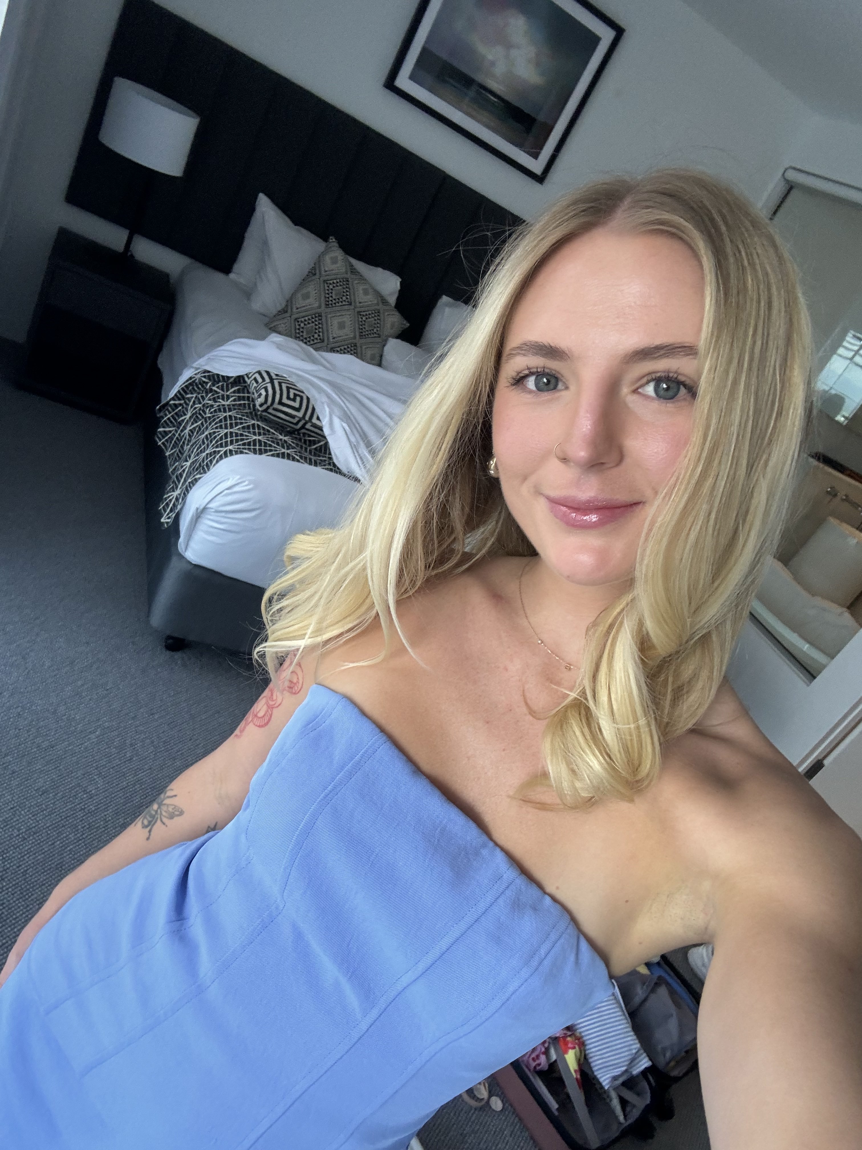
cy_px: 575
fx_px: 764
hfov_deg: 58.9
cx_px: 431
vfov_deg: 73.9
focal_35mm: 23
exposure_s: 1/60
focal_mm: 2.69
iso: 100
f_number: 1.9
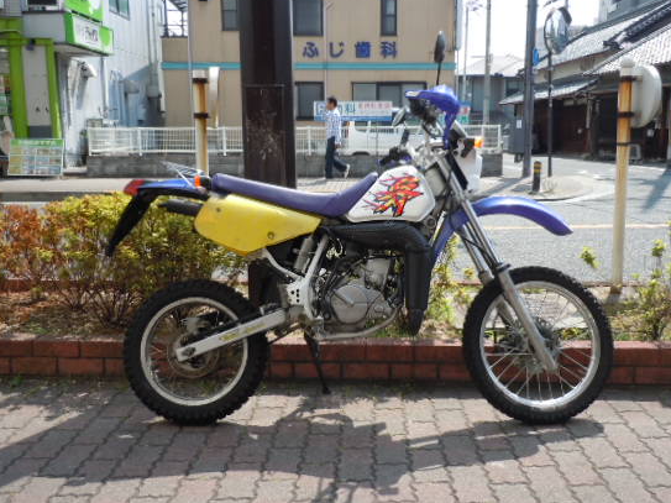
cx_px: 346
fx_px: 640
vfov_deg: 42.9
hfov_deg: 55.4
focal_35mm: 33
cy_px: 248
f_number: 3.7
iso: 100
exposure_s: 1/400
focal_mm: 5
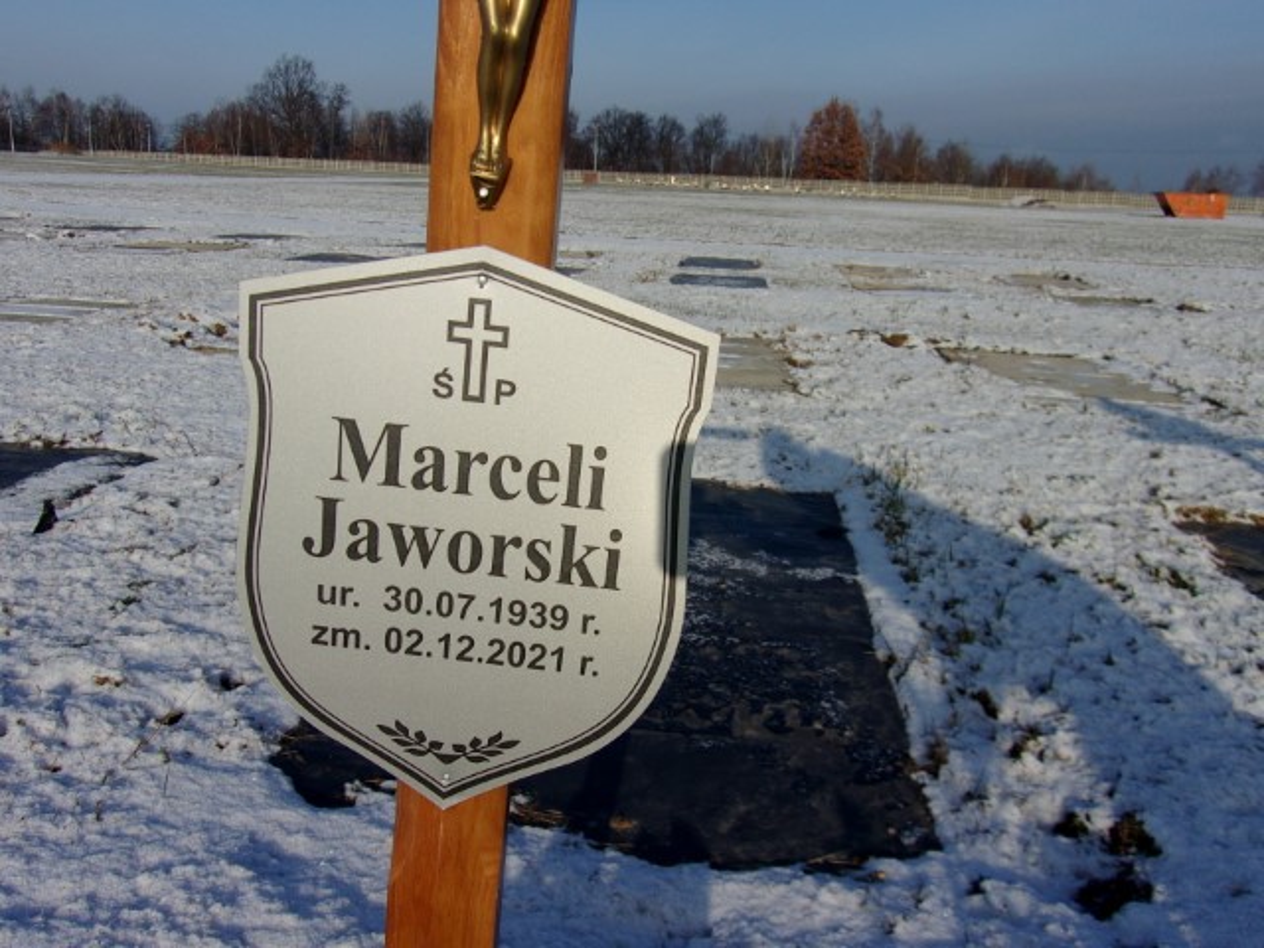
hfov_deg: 54.0
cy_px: 474
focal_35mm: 34
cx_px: 632
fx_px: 1242
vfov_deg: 41.8
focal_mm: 6.1
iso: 80
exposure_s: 1/160
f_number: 11.6
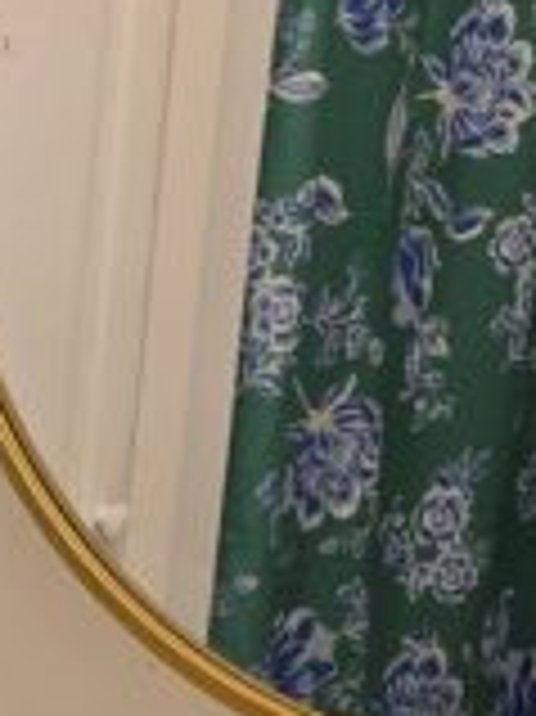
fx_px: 2398
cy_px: 878
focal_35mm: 116
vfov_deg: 16.2
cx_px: -477
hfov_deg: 11.6
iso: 40
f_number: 1.7
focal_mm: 6.3
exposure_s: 1/120
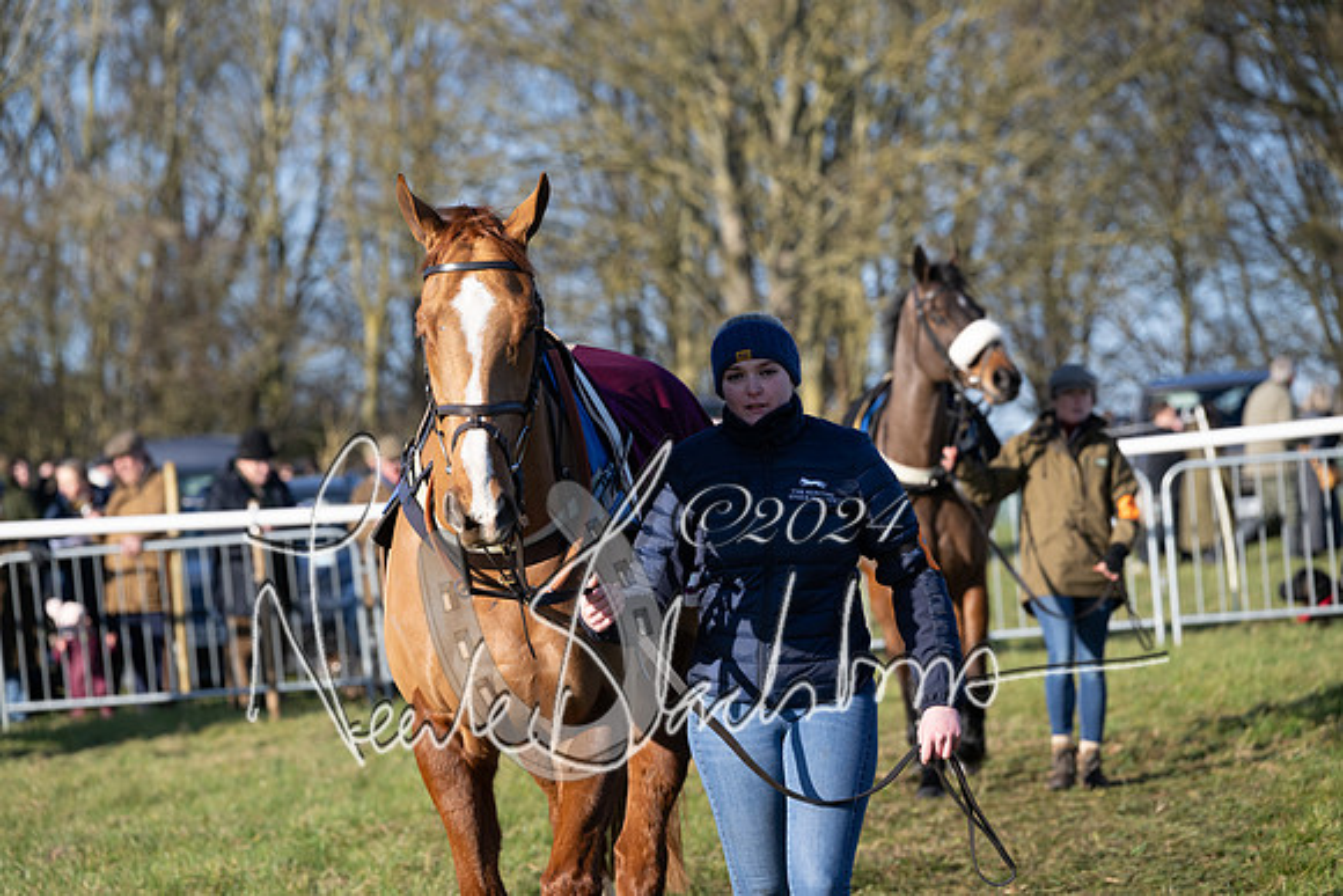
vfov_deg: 9.2
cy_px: 448
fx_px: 5597
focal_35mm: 150
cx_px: 672
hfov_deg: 13.7
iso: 400
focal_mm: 150
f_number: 5
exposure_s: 1/1250
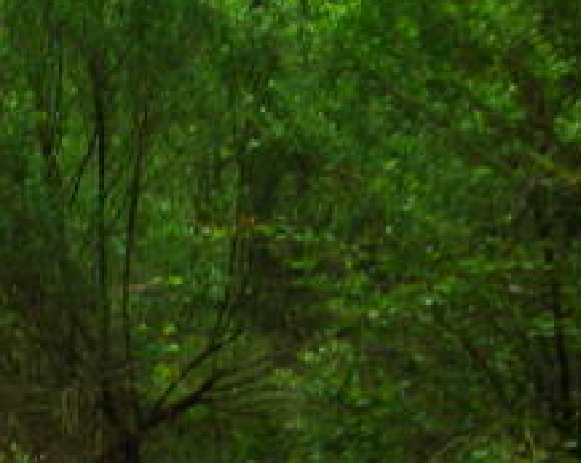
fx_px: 2353
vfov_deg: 11.0
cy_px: 573
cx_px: -303
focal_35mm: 137
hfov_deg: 13.3
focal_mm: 6.3
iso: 86
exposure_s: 1/125
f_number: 6.4
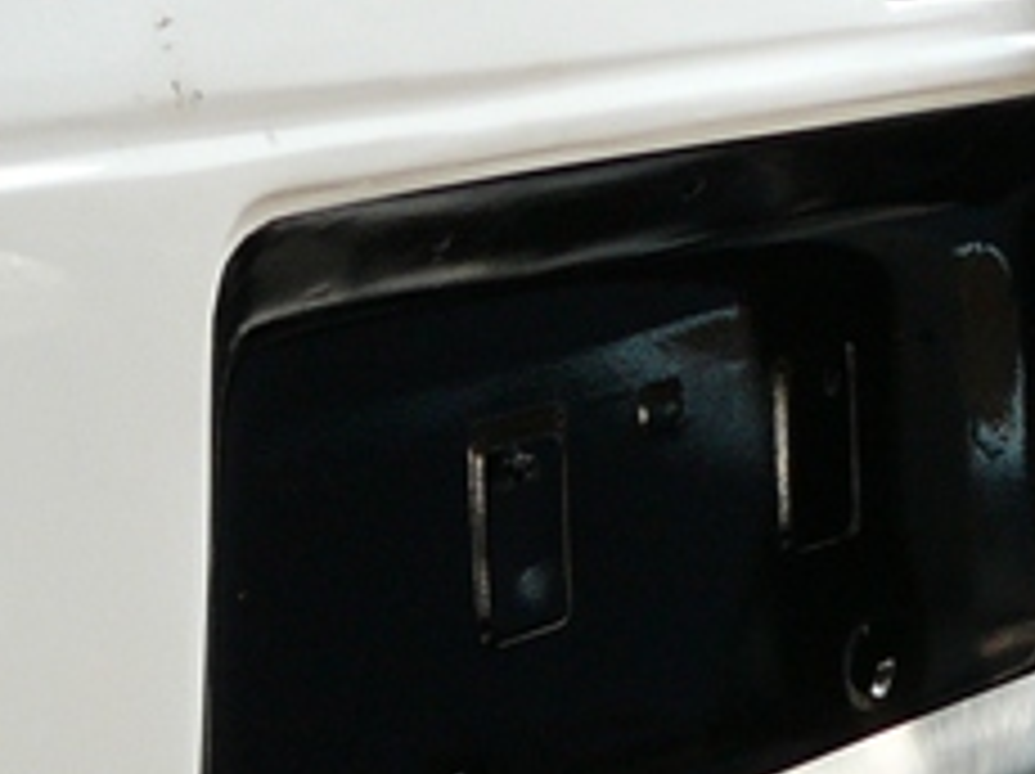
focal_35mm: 122
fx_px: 3644
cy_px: 1238
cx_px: 1048
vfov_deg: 11.5
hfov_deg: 15.8
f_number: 2.8
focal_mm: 5.2
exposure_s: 1/100
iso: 80
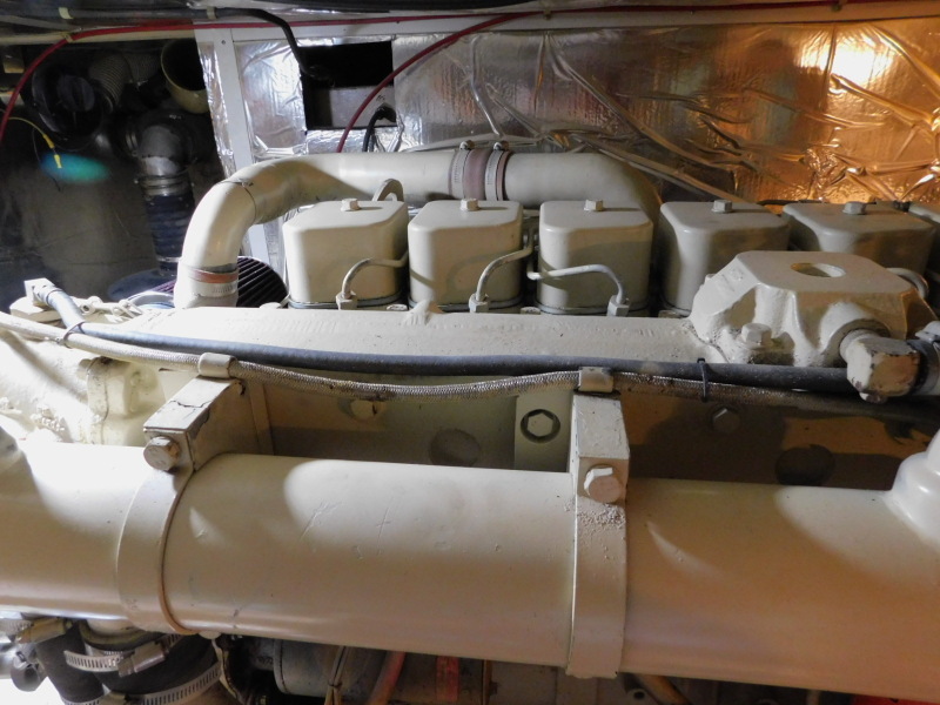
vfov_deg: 58.9
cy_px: 352
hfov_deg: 73.9
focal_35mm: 23
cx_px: 470
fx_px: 625
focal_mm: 4
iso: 640
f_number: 3
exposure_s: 1/8
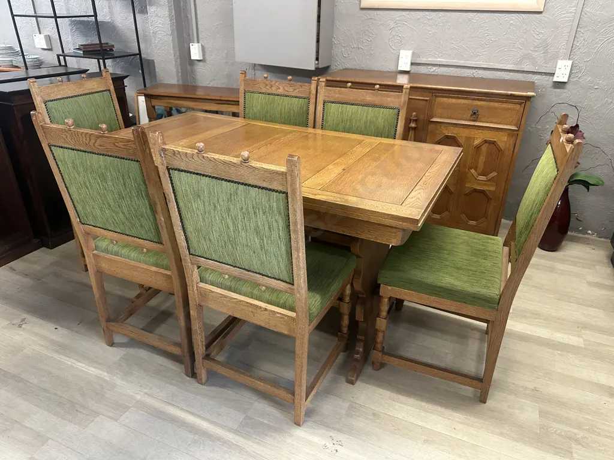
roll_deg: -1.1
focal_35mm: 24
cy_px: 230
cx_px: 307
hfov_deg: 71.6
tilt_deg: -26.1
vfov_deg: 56.8
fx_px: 426
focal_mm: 6.86
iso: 400
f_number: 1.78
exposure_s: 1/50
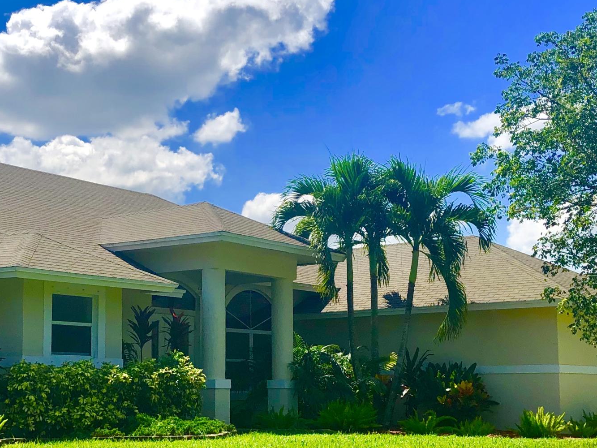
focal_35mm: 63
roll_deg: +0.3
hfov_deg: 30.6
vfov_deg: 23.2
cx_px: 230
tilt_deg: +6.1
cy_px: 306
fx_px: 1087
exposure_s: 1/2525
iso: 20
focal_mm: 4
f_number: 1.8
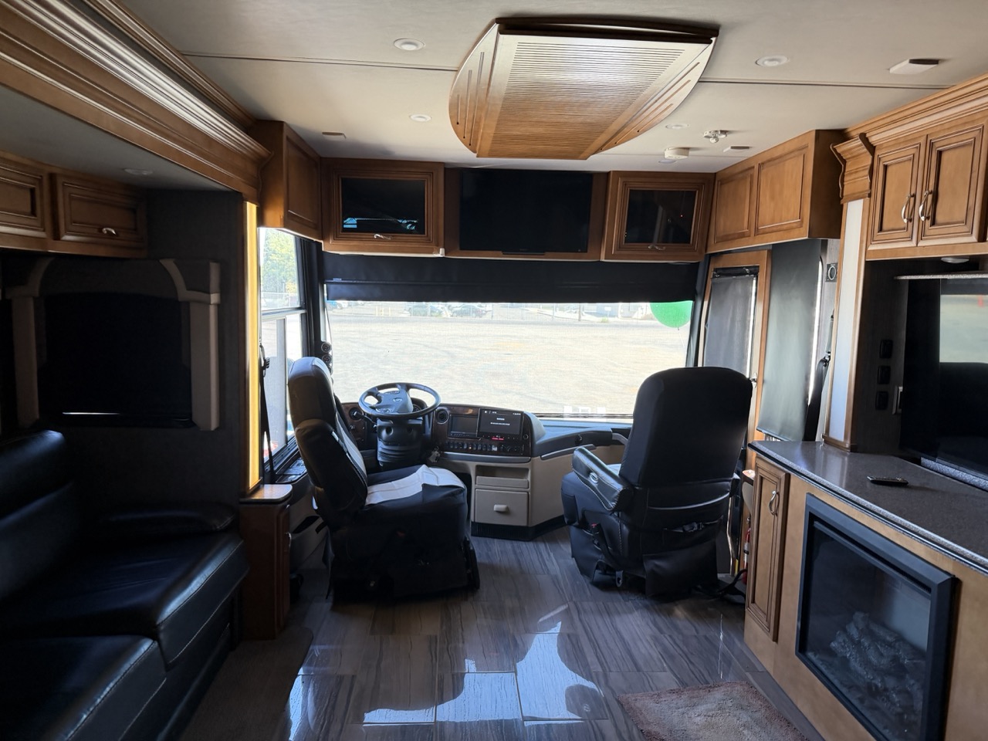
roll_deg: -1.2
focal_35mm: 24
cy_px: 370
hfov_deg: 71.6
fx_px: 685
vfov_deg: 56.8
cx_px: 494
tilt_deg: -3.8
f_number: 1.78
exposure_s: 1/72
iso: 200
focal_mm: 6.76
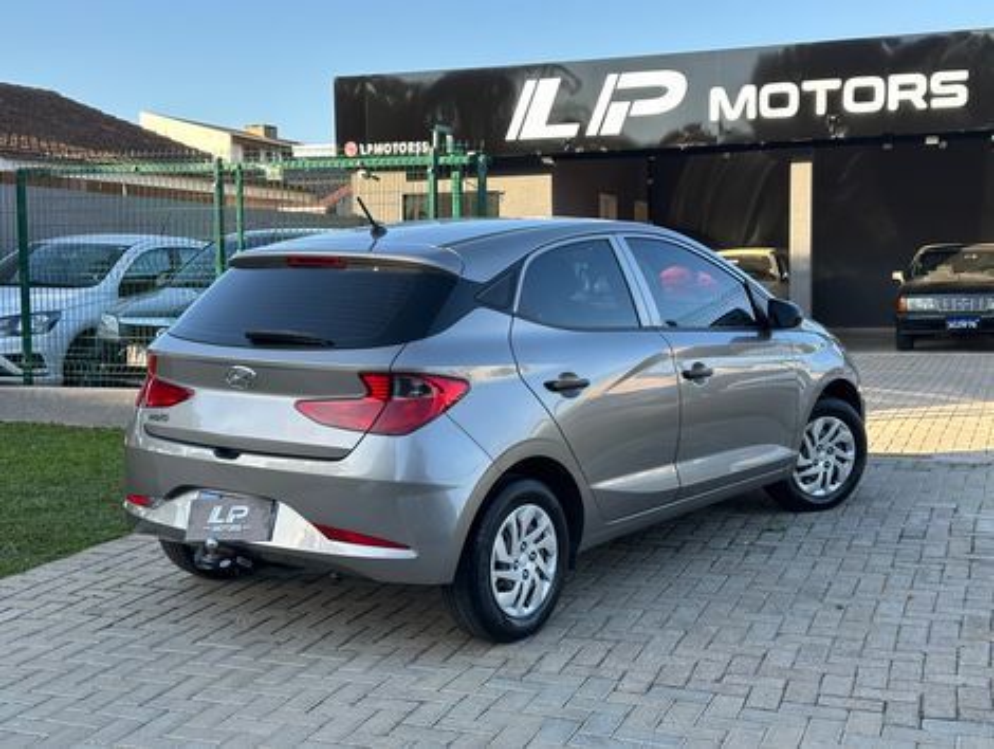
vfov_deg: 30.3
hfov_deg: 39.6
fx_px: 1380
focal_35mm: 48
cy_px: 374
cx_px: 497
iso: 64
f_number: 1.78
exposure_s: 1/580
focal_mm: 6.86
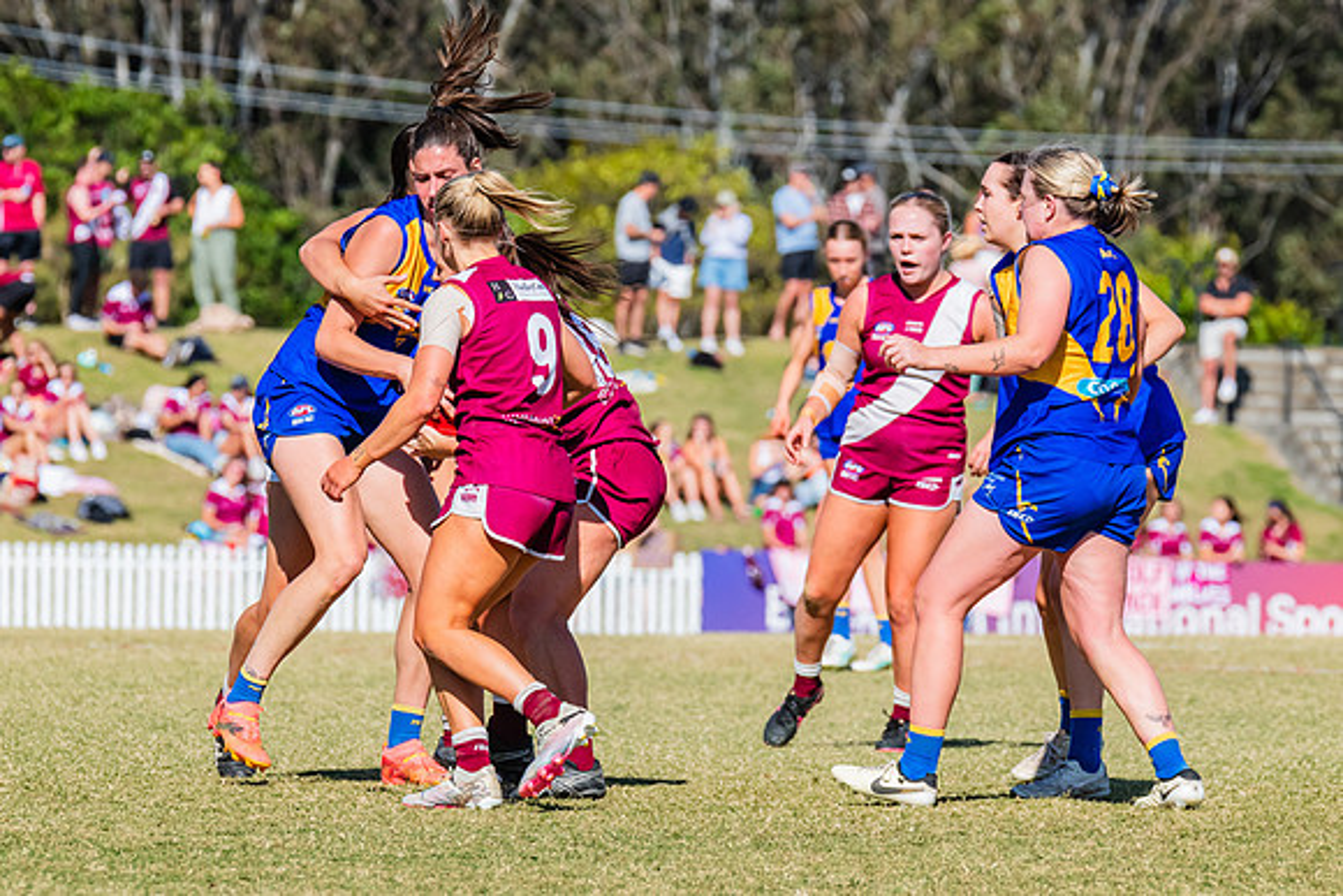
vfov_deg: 3.2
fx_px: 16125
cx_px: 657
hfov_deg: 4.8
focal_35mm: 432
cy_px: 390
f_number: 11
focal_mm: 330
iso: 800
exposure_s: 1/1600
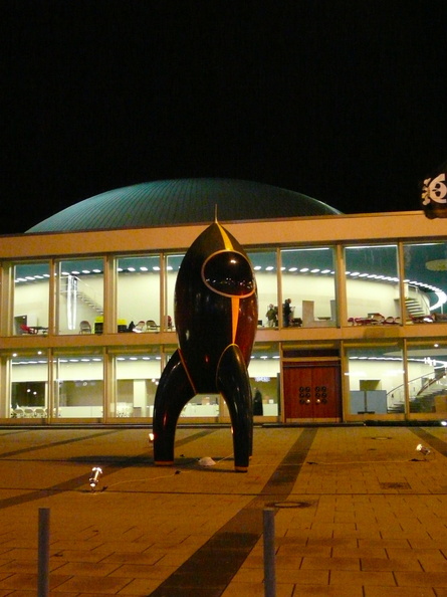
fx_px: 689
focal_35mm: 40
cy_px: 298
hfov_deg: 35.9
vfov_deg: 46.8
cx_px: 224
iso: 800
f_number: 2.8
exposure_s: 1/20
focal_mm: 5.1
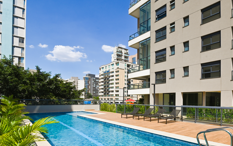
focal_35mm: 21
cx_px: 118
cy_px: 111
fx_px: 133
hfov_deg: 82.3
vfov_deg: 54.4
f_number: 10
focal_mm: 14
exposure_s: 1/500
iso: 125
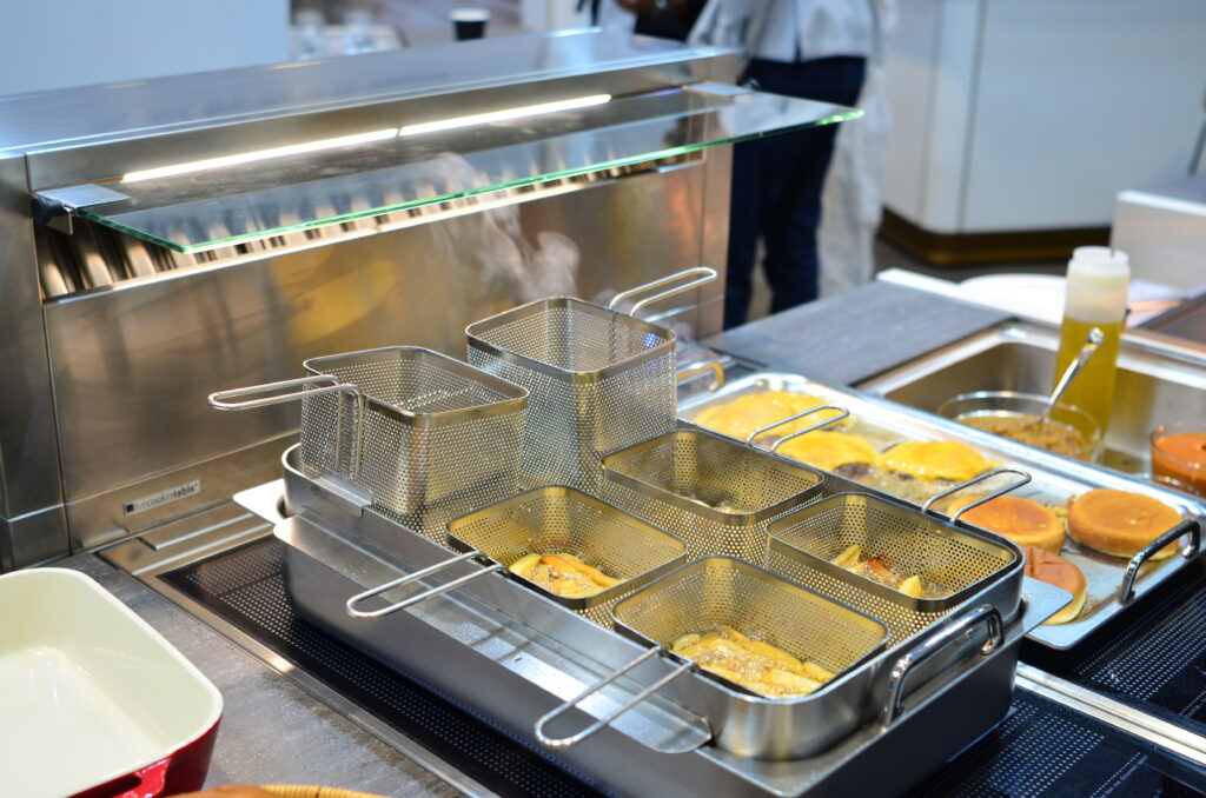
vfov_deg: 28.8
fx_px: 1554
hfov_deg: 42.4
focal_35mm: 46
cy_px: 399
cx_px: 603
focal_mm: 31
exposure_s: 1/250
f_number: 2.8
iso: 500
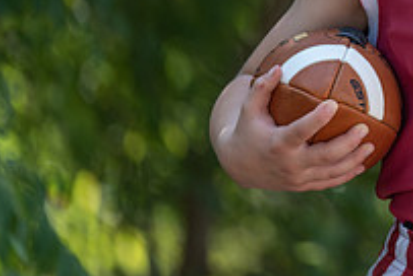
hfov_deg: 3.9
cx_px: 581
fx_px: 6009
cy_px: -77
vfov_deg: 2.6
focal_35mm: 523
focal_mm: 173
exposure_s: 1/320
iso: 80
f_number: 2.8
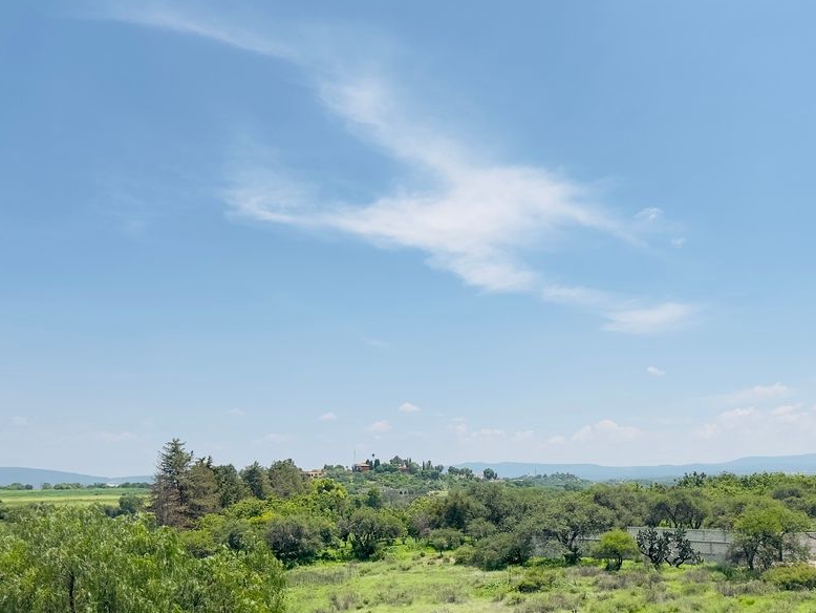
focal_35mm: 37
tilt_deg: +3.7
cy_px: 435
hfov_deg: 49.7
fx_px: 872
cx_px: 507
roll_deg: +1.4
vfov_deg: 38.0
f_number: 1.78
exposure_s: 1/7042
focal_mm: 6.86
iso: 80
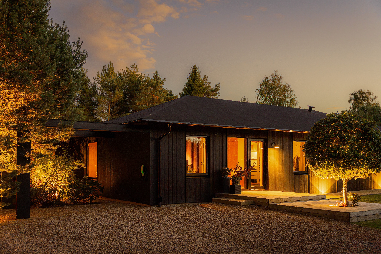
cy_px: 127
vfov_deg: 37.5
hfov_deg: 53.9
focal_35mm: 35
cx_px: 190
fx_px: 375
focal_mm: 35.4
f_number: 2.8
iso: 320
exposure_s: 1/10
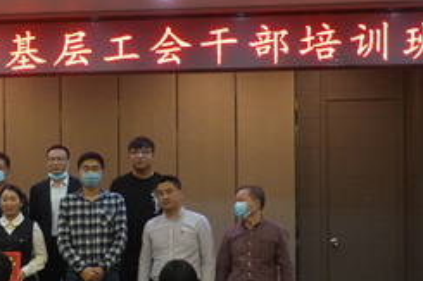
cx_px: -45
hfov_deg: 19.9
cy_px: 189
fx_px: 1151
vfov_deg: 13.9
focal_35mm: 98
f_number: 3.5
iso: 2500
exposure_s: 1/60
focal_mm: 13.56
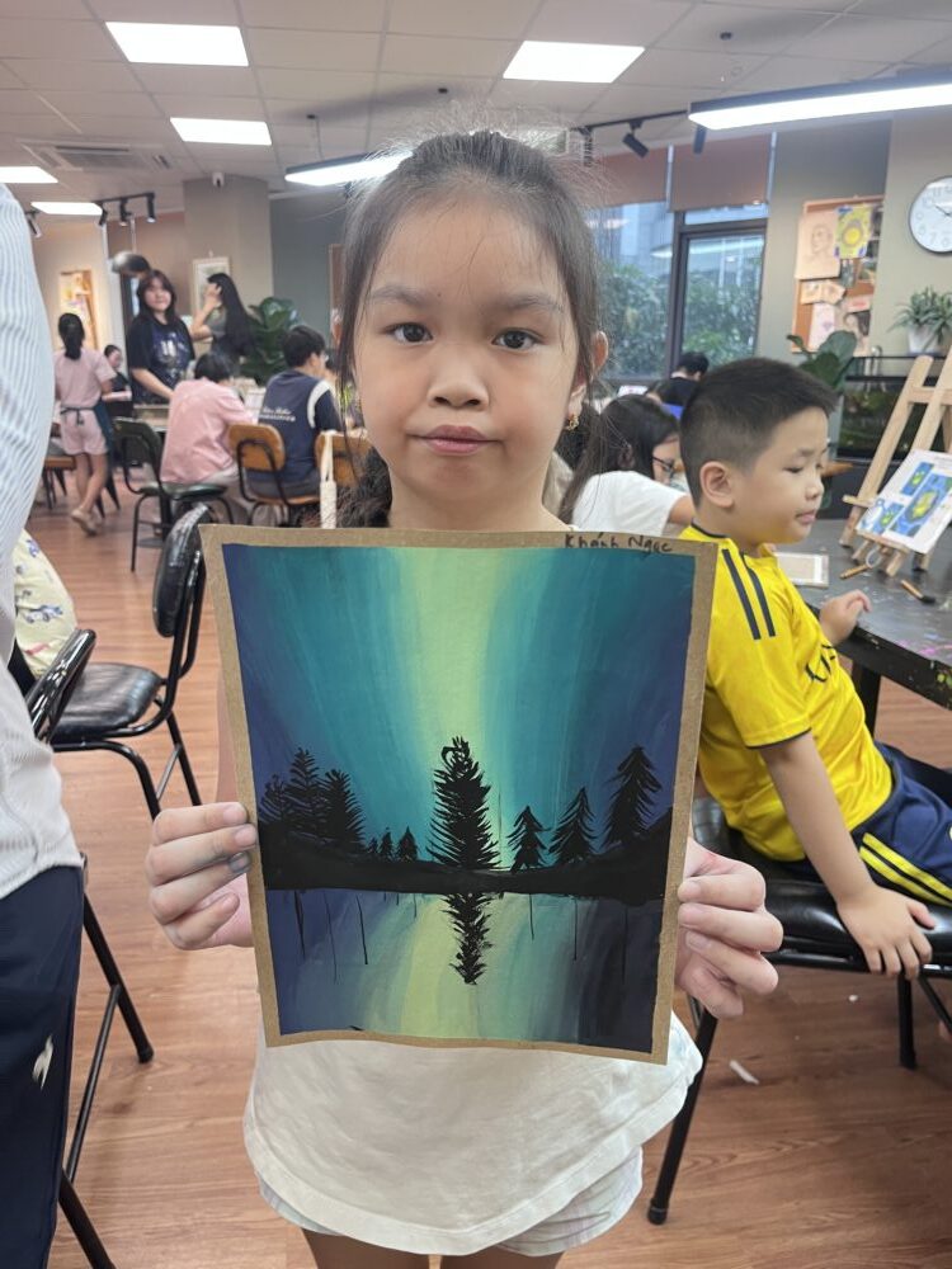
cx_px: 476
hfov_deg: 53.1
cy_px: 634
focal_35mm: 26
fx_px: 953
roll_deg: -0.1
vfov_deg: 67.3
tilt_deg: -15.1
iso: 125
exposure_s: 1/80
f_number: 1.6
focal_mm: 5.1
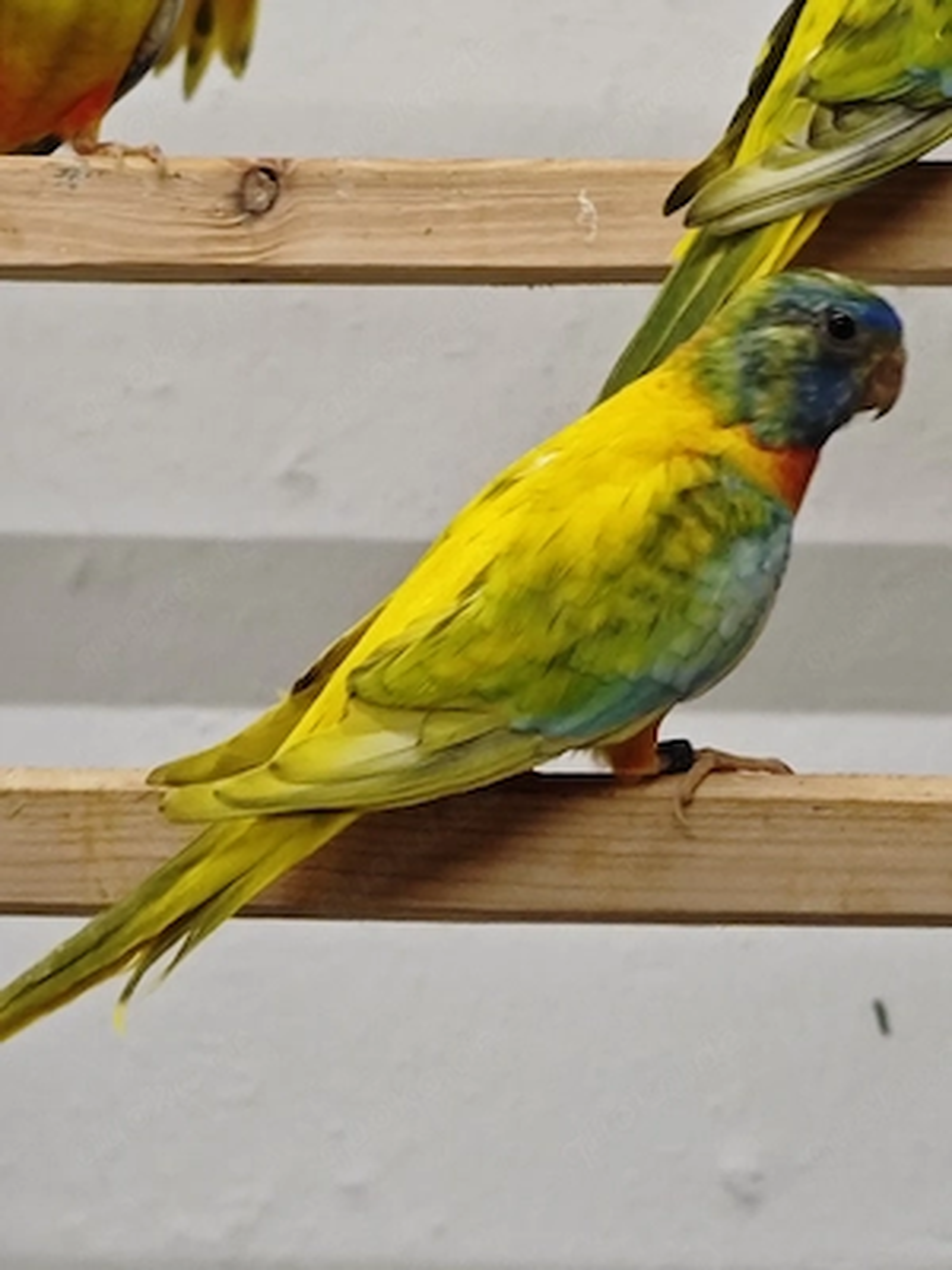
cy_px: 635
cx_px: 476
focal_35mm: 75
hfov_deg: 19.6
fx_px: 2750
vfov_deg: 26.0
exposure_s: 1/161
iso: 800
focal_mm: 10
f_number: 2
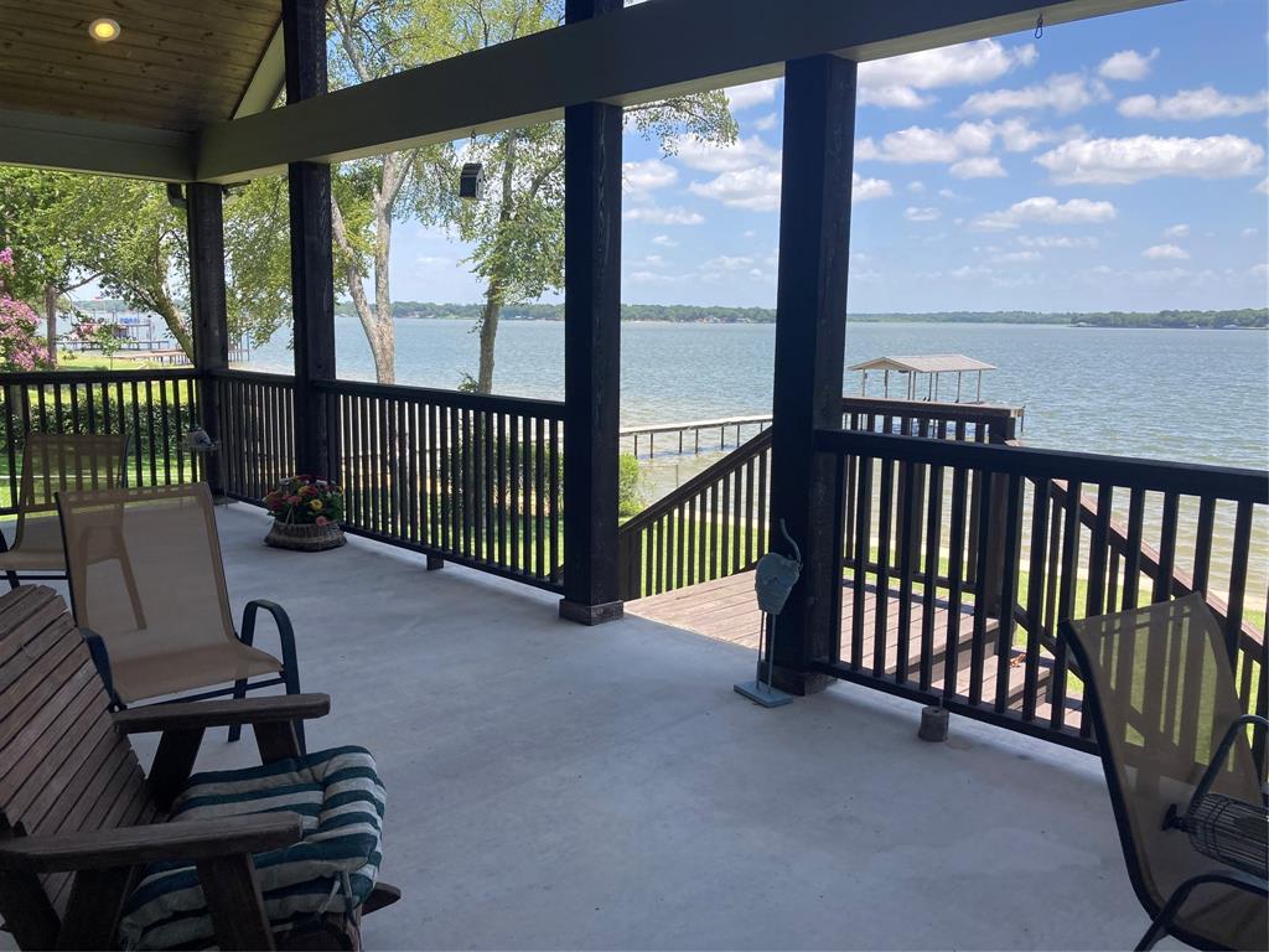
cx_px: 634
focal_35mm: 28
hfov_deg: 63.4
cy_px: 476
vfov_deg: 49.7
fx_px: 1026
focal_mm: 3.99
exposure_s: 1/917
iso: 20
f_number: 1.8
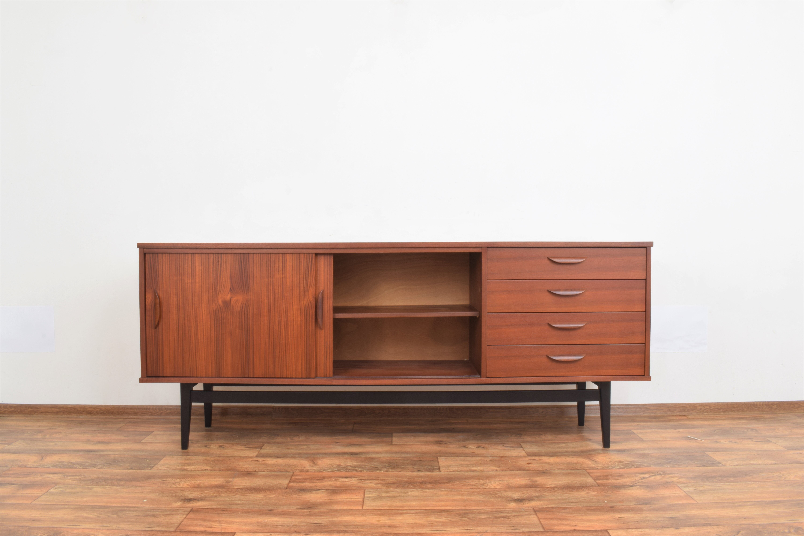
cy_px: 268
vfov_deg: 43.6
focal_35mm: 30
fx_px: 670
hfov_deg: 61.9
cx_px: 402
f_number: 22
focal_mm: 20
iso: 100
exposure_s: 4
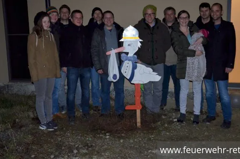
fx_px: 283
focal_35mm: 43
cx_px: 122
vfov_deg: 31.3
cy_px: 69
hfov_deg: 45.9
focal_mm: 25
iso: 3200
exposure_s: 1/60
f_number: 4
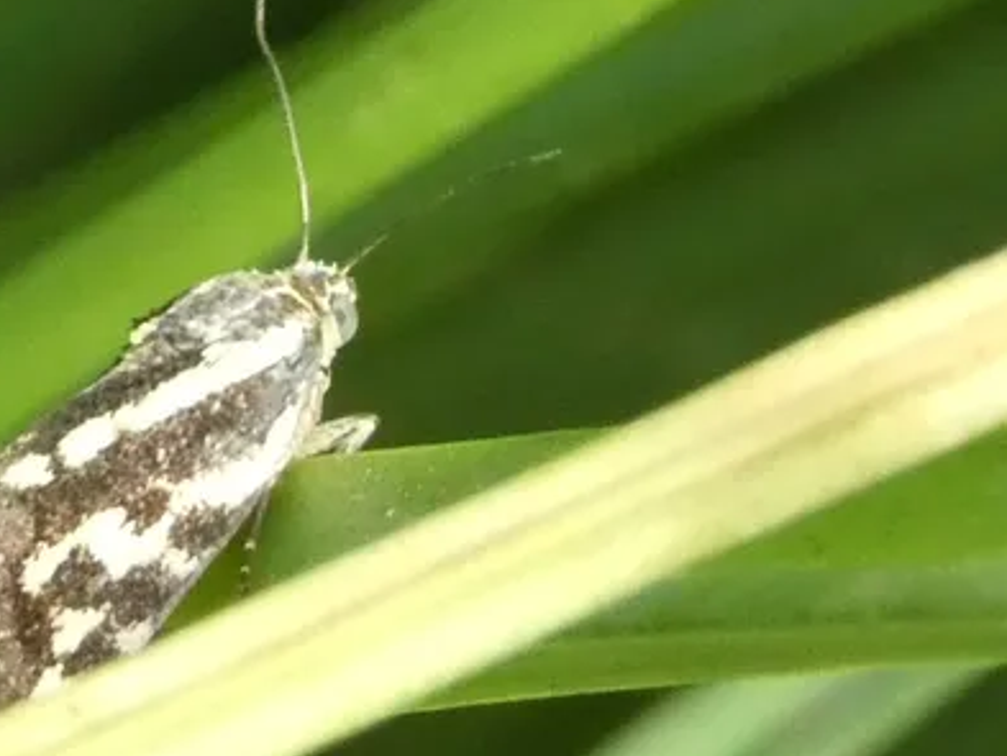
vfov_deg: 5.9
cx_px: 210
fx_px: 7304
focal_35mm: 251
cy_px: 451
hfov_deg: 7.9
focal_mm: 27.5
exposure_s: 1/80
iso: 640
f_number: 5.4
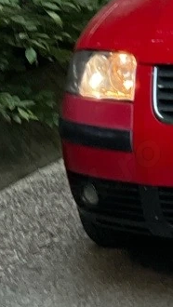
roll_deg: +1.3
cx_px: 364
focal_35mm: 229
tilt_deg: +2.9
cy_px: -234
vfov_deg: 9.0
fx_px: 1865
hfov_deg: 5.2
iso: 200
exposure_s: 1/122
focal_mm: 6
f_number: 2
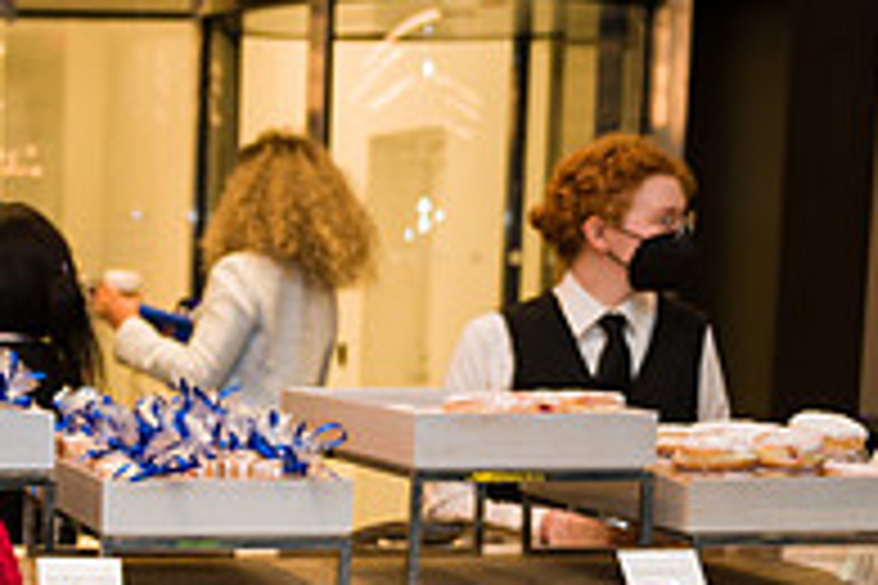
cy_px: 504
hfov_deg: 20.5
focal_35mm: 92
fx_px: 2244
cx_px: -225
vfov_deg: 14.7
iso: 400
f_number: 3.2
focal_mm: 31
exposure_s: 1/200
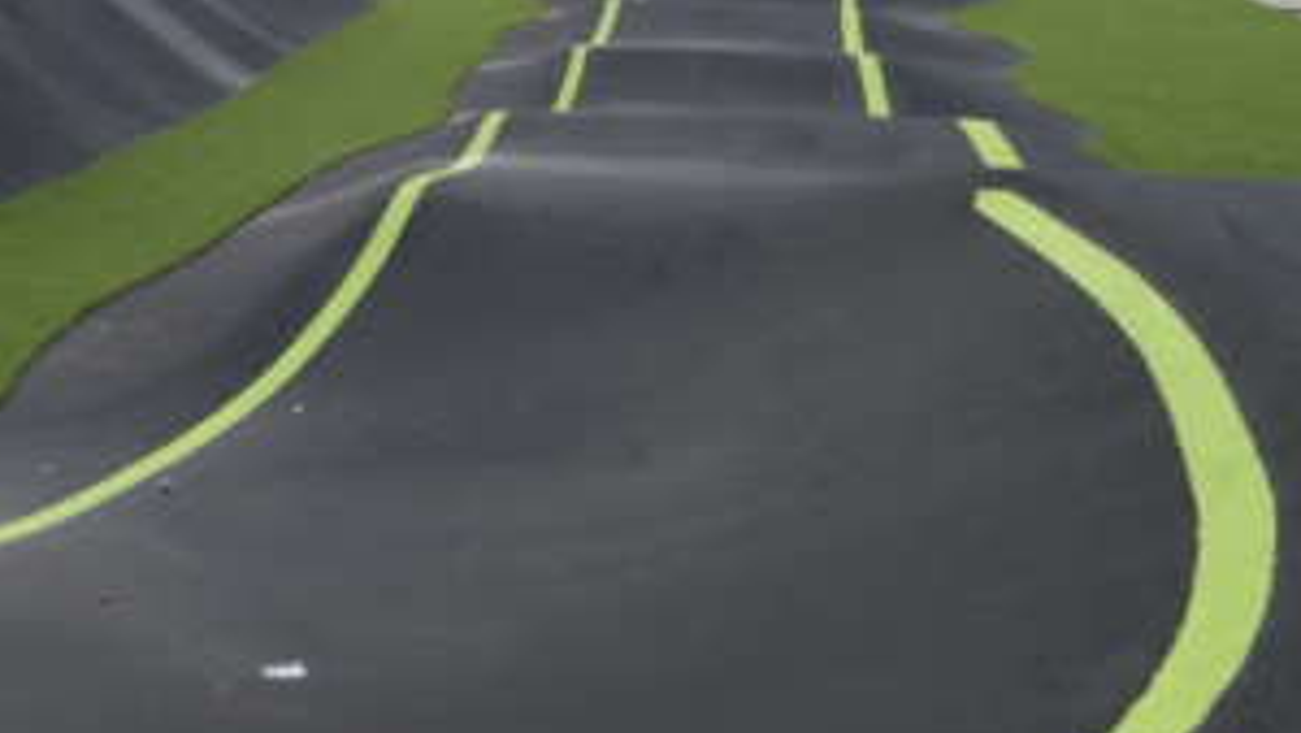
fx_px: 1518
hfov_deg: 29.5
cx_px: -620
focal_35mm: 44
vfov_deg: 25.6
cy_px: -22
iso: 800
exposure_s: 1/400
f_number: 13
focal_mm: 14
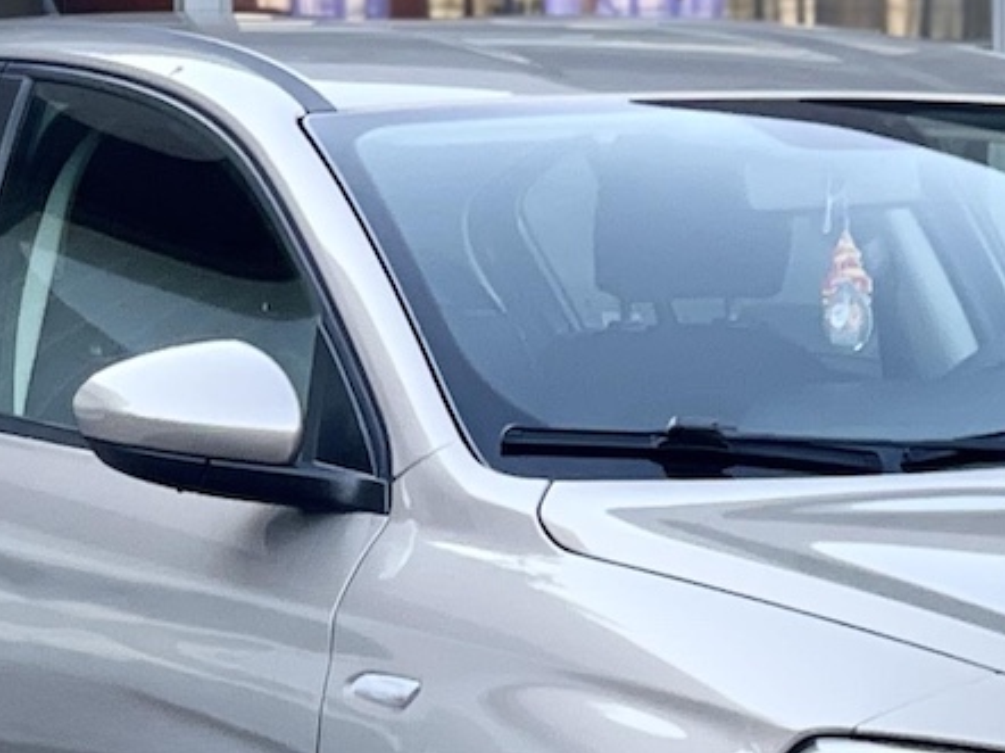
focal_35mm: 271
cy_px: 697
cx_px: 799
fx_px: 7864
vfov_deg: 5.5
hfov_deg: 7.3
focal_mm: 7.5
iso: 40
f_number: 2.2
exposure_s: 1/121
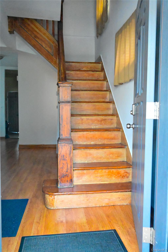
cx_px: 84
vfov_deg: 60.3
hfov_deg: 42.3
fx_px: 217
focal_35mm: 31
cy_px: 126
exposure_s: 1/2500
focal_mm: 31
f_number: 4
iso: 40000
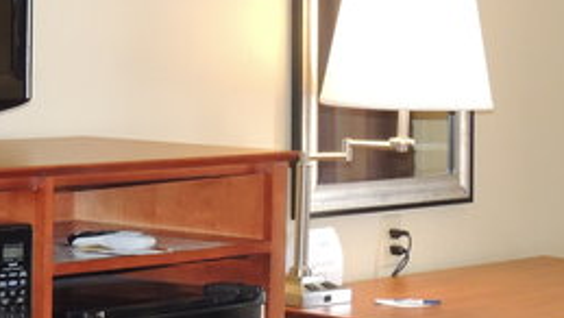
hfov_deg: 13.6
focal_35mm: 158
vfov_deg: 7.7
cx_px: 203
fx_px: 2364
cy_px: 281
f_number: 3.5
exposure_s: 1/30
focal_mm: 8.3
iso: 400
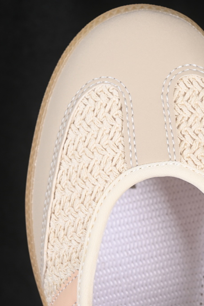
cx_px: 141
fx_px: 1011
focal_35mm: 119
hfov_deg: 11.5
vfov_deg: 17.2
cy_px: 149
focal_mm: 50
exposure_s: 1/80
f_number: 7.1
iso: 160
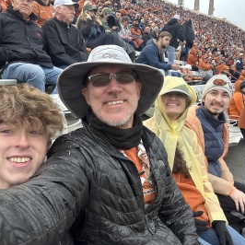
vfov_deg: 57.3
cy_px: 124
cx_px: 137
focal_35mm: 28
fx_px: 224
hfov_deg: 57.1
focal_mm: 2.69
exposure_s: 1/121
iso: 25
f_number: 1.9
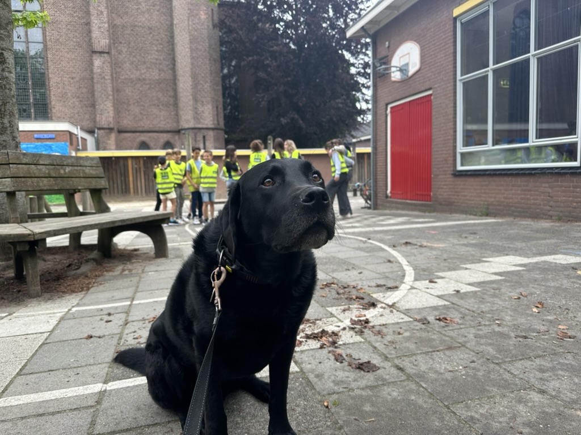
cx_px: 290
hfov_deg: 71.6
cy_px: 218
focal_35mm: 24
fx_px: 403
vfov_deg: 56.8
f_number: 1.78
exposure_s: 1/450
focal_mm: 6.86
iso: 80
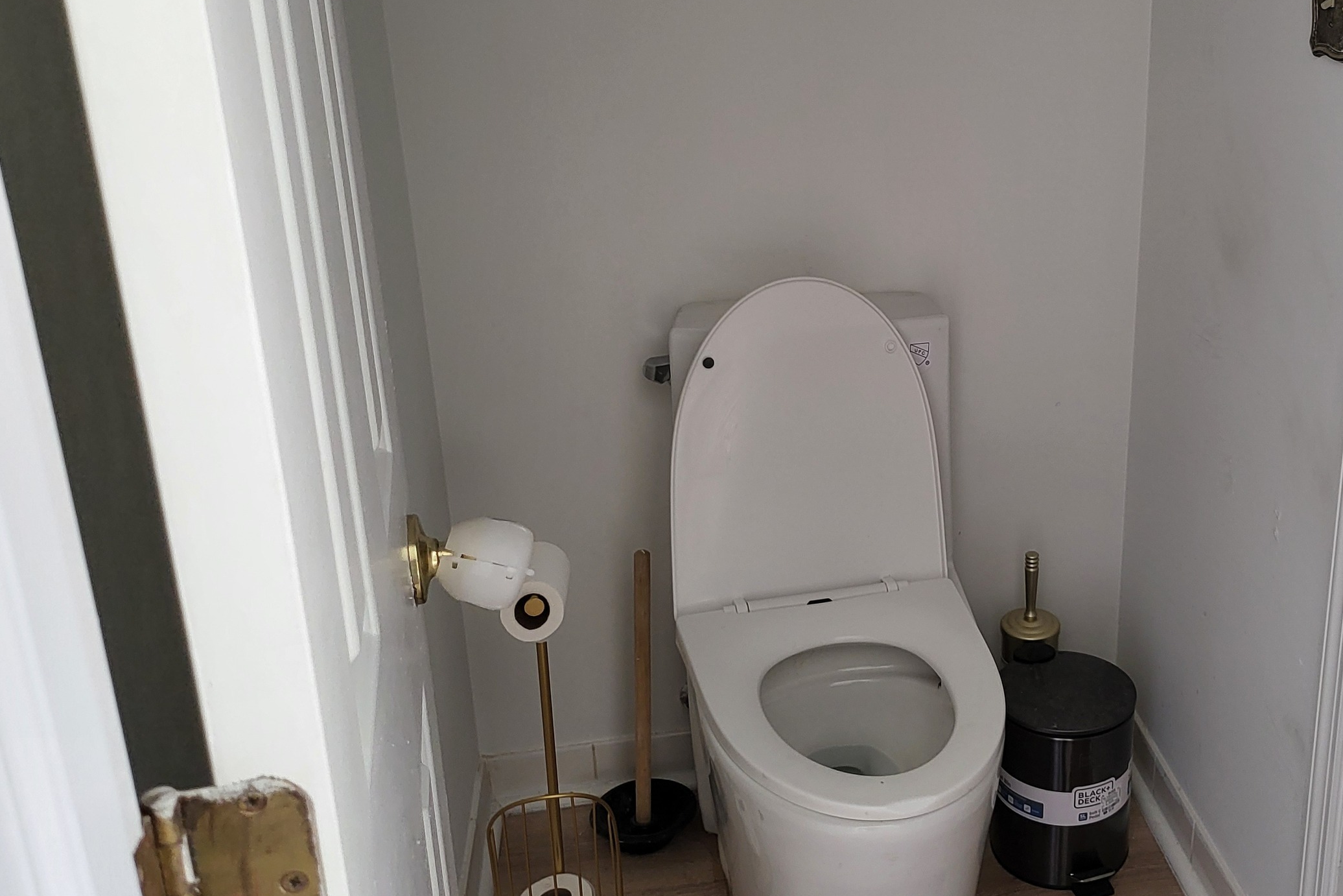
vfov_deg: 35.8
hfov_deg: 50.4
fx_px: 1380
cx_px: 953
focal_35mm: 37
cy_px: 364
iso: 250
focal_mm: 5
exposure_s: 1/40
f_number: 1.8
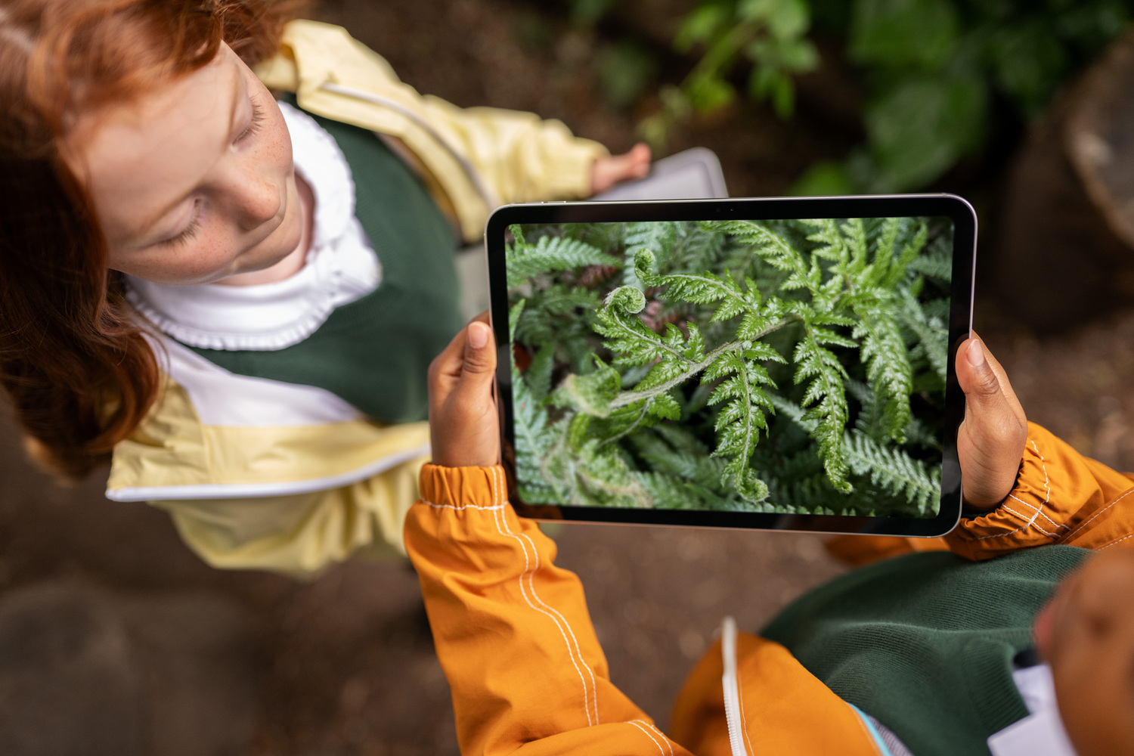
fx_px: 1102
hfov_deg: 54.4
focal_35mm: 35
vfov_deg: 37.9
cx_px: 567
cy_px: 378
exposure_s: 1/1250
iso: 1000
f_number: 1.8
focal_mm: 35
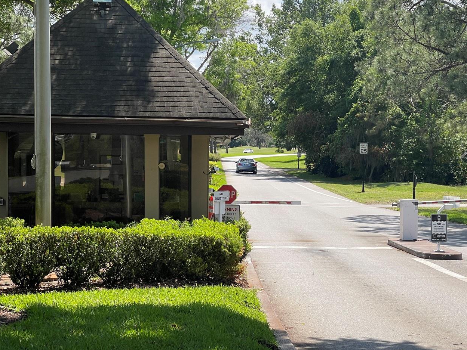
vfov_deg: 18.0
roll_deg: -0.5
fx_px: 1106
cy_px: 175
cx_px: 288
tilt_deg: -2.3
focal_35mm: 82
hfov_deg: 23.8
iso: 20
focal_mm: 7.5
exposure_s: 1/861
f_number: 2.2
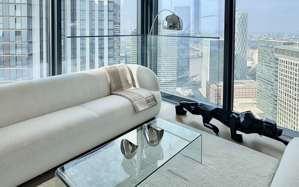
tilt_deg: -1.1
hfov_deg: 72.1
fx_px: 204
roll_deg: -1.1
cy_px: 36
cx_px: 171
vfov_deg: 46.5
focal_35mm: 25
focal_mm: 2.22
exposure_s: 1/921
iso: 50
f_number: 2.2
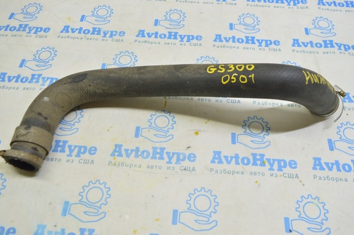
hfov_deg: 62.0
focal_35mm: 30
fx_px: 295
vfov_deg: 43.5
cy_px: 118
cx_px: 177
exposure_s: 1/20
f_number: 5.6
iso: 400
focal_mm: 20
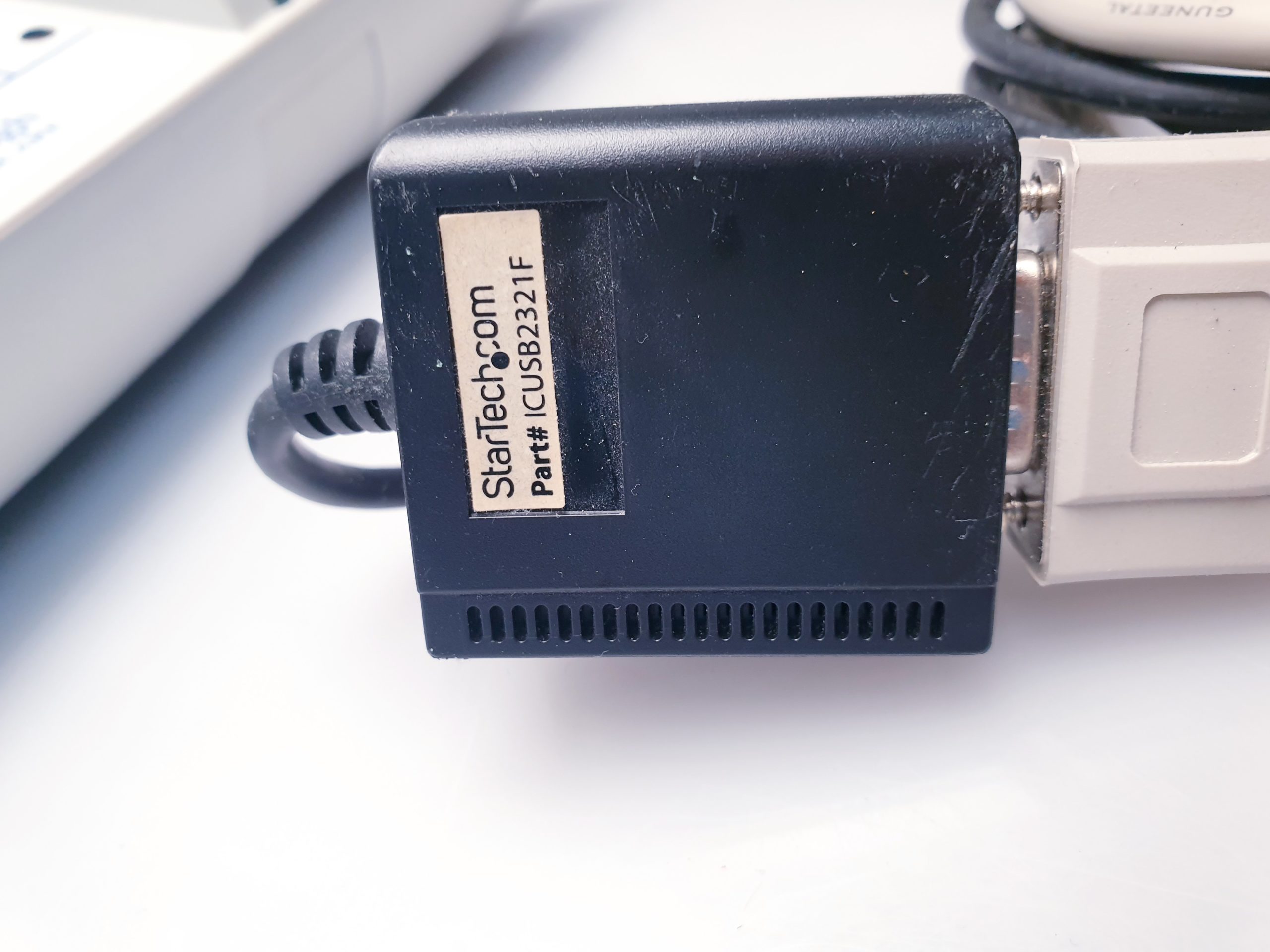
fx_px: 954
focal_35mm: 26
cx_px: 635
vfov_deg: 53.1
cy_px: 476
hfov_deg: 67.3
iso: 125
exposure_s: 1/50
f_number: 2.4
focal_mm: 4.3
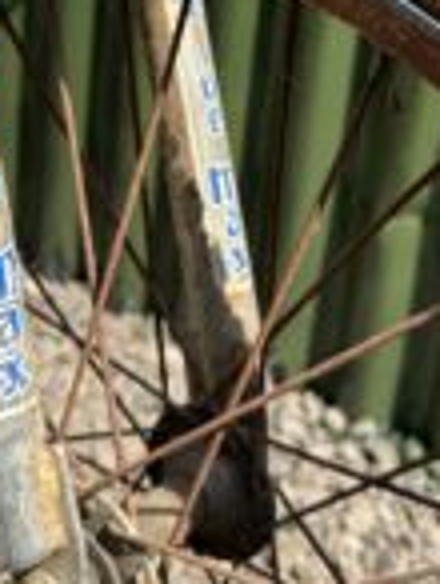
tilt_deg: -17.8
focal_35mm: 59
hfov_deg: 24.9
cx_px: 232
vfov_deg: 31.2
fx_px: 997
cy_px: 60
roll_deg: -8.6
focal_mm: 6.86
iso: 80
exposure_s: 1/1664
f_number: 1.78
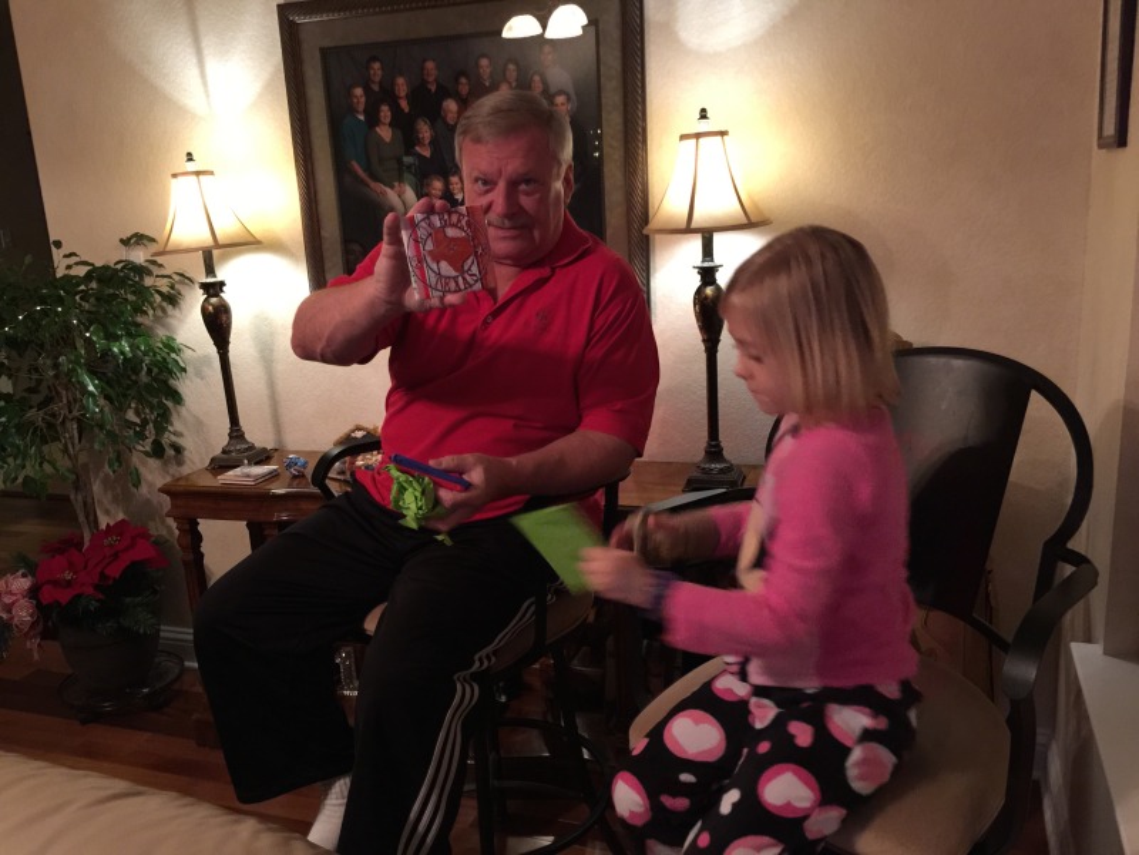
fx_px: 954
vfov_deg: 48.2
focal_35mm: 29
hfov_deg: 61.7
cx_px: 570
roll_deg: +2.6
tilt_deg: -13.0
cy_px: 428
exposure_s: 1/4
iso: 100
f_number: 2.2
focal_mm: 4.15
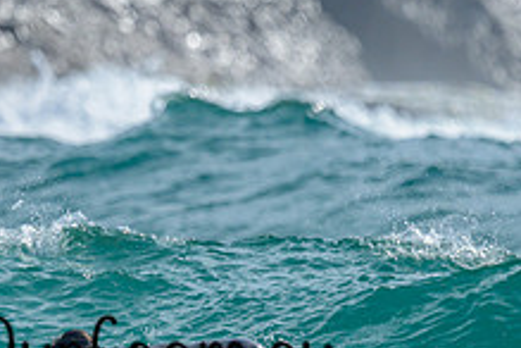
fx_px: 42082
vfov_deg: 0.5
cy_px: 161
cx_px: 183
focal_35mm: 2908
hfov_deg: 0.7
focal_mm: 800
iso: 180
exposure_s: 1/2000
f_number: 6.3
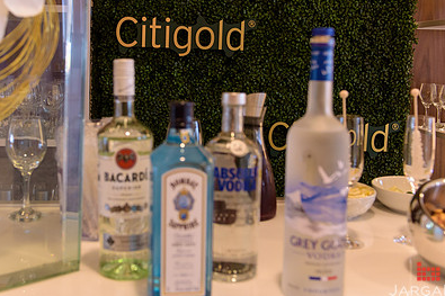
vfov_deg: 28.5
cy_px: 103
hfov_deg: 41.7
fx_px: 581
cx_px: 170
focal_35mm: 47
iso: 1600
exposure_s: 1/125
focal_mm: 32
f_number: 3.2
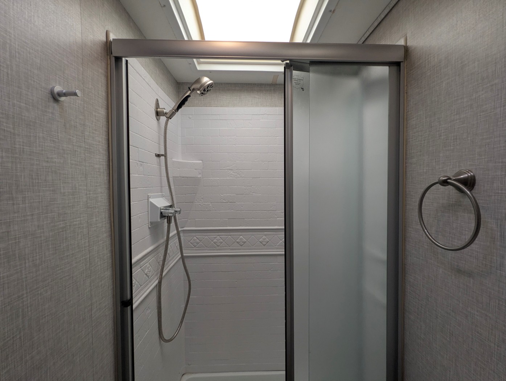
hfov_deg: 94.4
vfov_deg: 78.2
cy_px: 190
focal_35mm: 16
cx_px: 253
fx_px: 234
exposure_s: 1/262
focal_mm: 2.35
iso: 58
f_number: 2.2
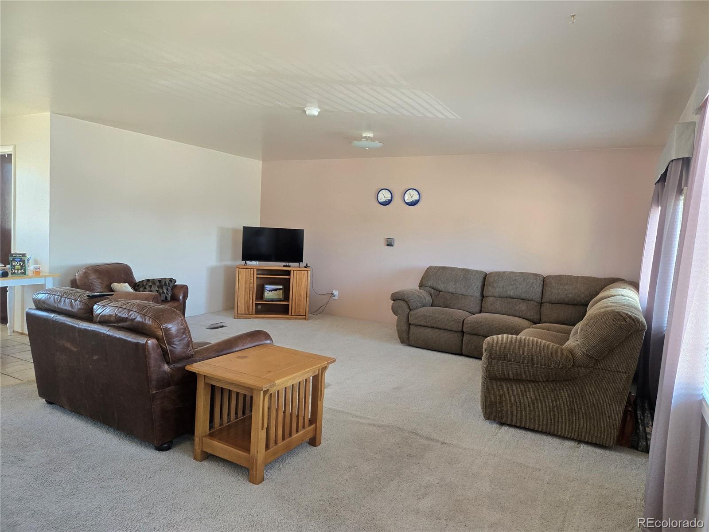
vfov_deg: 58.9
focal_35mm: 23
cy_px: 266
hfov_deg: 73.9
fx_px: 471
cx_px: 354
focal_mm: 5.4
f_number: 1.8
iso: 400
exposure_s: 1/120
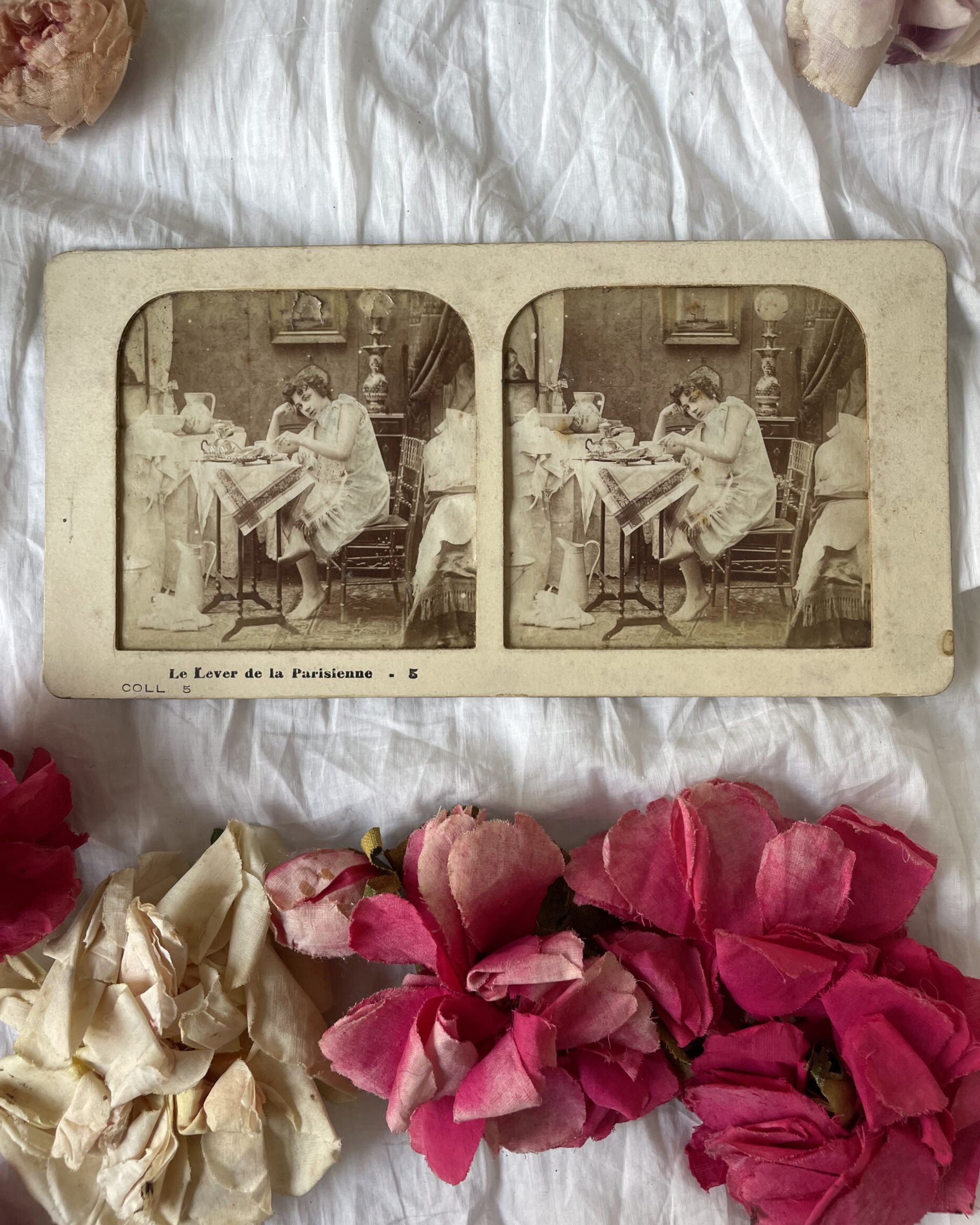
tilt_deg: -88.4
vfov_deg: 62.2
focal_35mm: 28
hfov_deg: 51.5
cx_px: 488
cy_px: 583
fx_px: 1015
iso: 80
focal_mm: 4.2
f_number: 1.6
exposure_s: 1/121
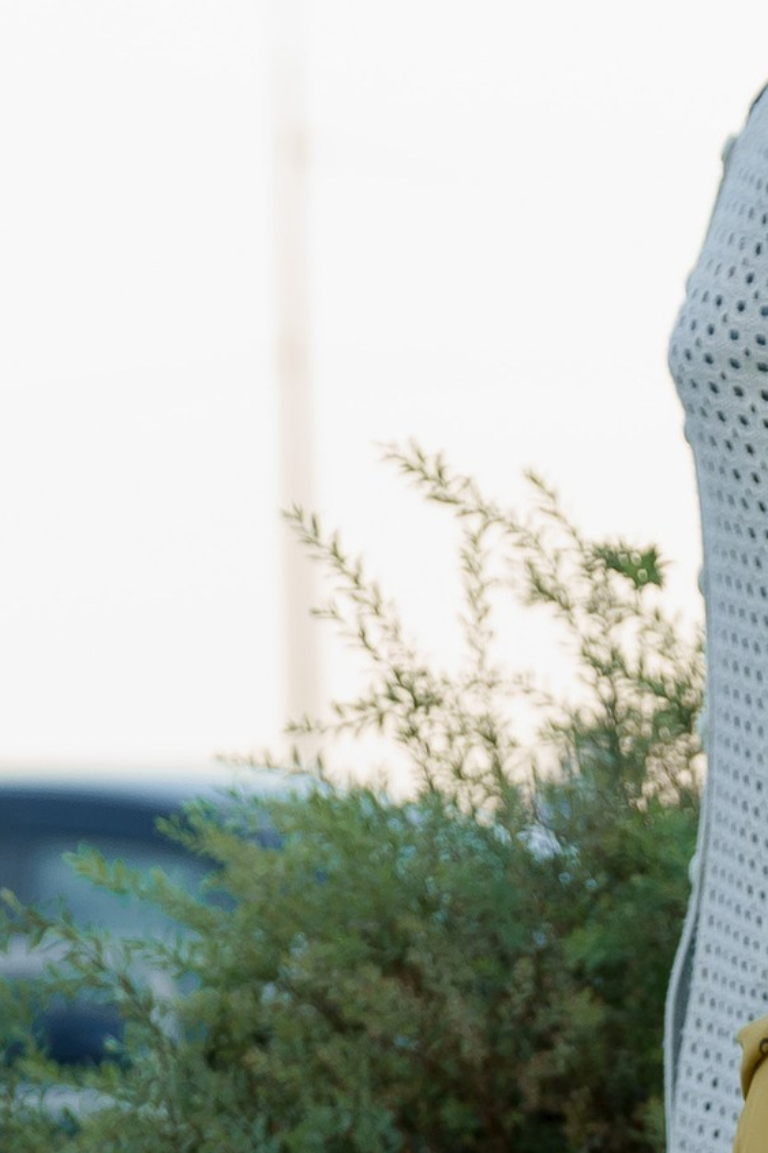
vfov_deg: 3.7
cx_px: 926
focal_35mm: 559
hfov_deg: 2.5
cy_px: 2099
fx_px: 17894
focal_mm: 123
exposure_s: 1/200
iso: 320
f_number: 3.5
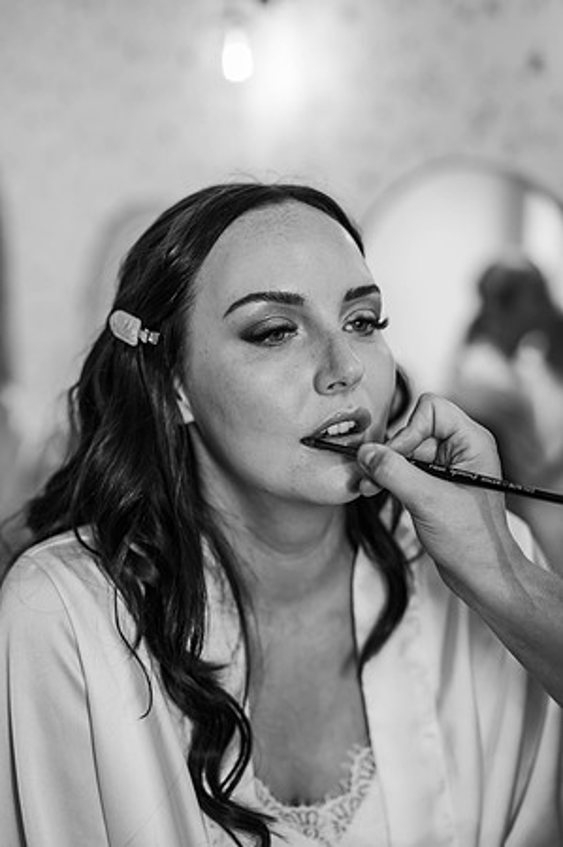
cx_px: 282
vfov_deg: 39.6
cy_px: 424
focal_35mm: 50
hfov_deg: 26.9
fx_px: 1176
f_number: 2
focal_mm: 50
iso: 360
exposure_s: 1/250
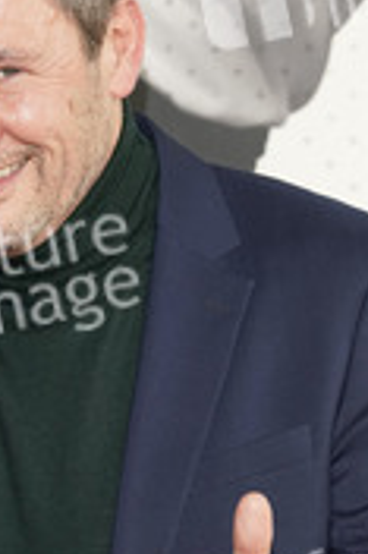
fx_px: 4855
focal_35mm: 316
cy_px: 447
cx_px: 69
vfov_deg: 6.5
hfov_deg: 4.3
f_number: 6.3
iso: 2000
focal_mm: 139
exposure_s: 1/200
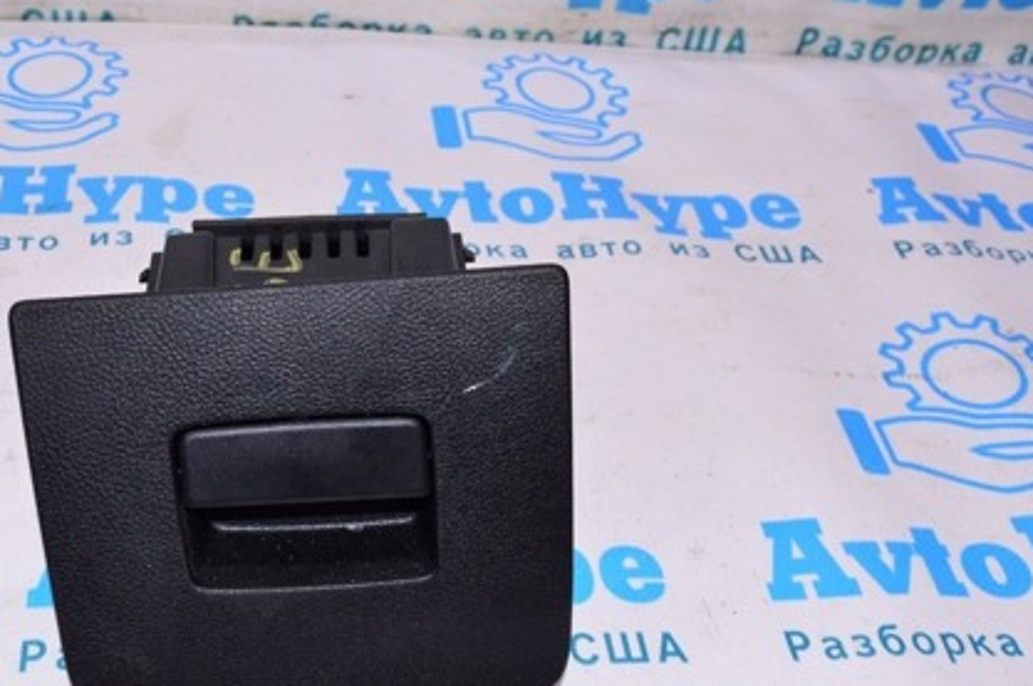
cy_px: 469
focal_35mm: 46
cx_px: 317
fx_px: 1318
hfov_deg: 42.0
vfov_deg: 28.9
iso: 1600
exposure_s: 1/200
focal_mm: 20
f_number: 8
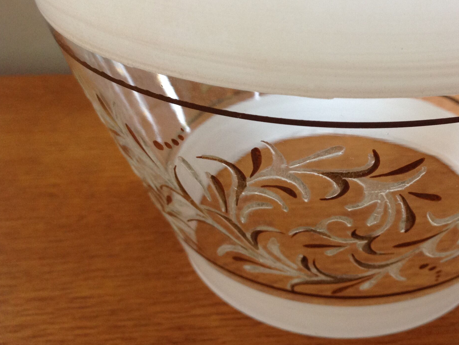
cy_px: 130
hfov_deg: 38.3
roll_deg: +0.3
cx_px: 319
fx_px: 650
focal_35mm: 49
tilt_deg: -32.9
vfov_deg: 29.6
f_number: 2.4
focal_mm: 4.28
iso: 125
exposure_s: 1/15
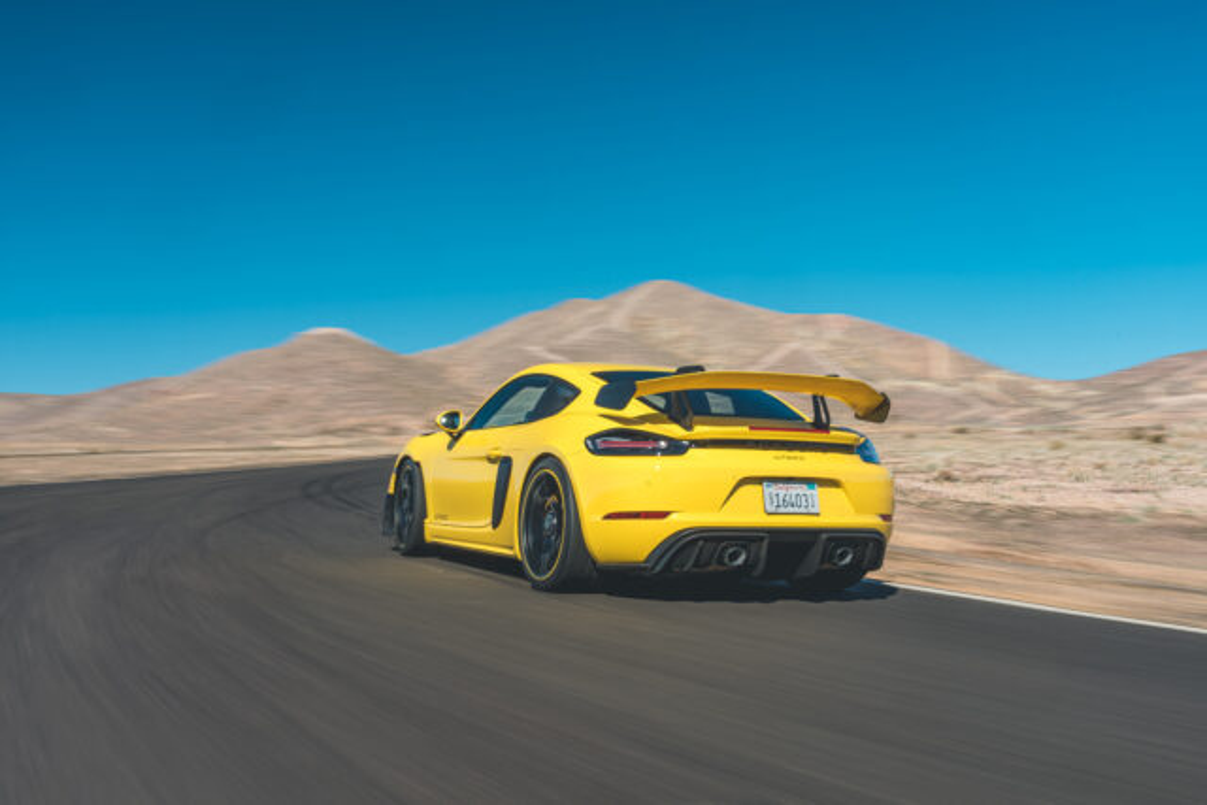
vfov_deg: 36.0
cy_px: 402
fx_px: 1241
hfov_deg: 51.9
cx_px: 604
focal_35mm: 37
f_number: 22
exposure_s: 1/13
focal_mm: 37
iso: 50
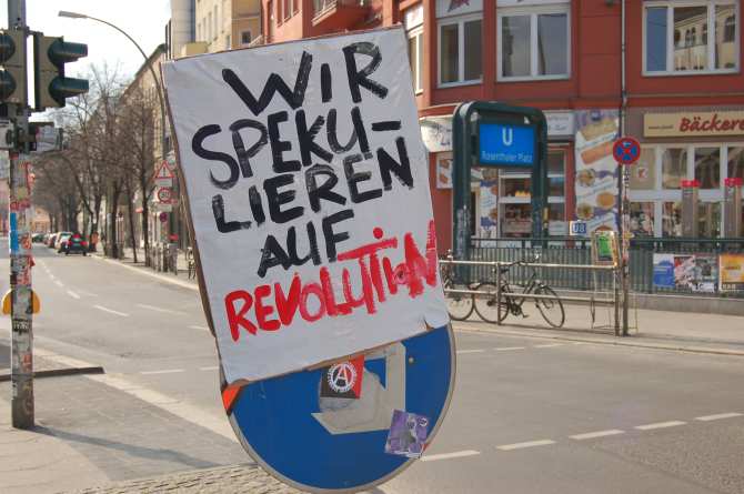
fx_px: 1053
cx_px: 372
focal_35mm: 51
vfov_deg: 26.4
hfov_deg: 38.9
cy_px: 247
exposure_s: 1/200
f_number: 7.1
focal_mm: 34
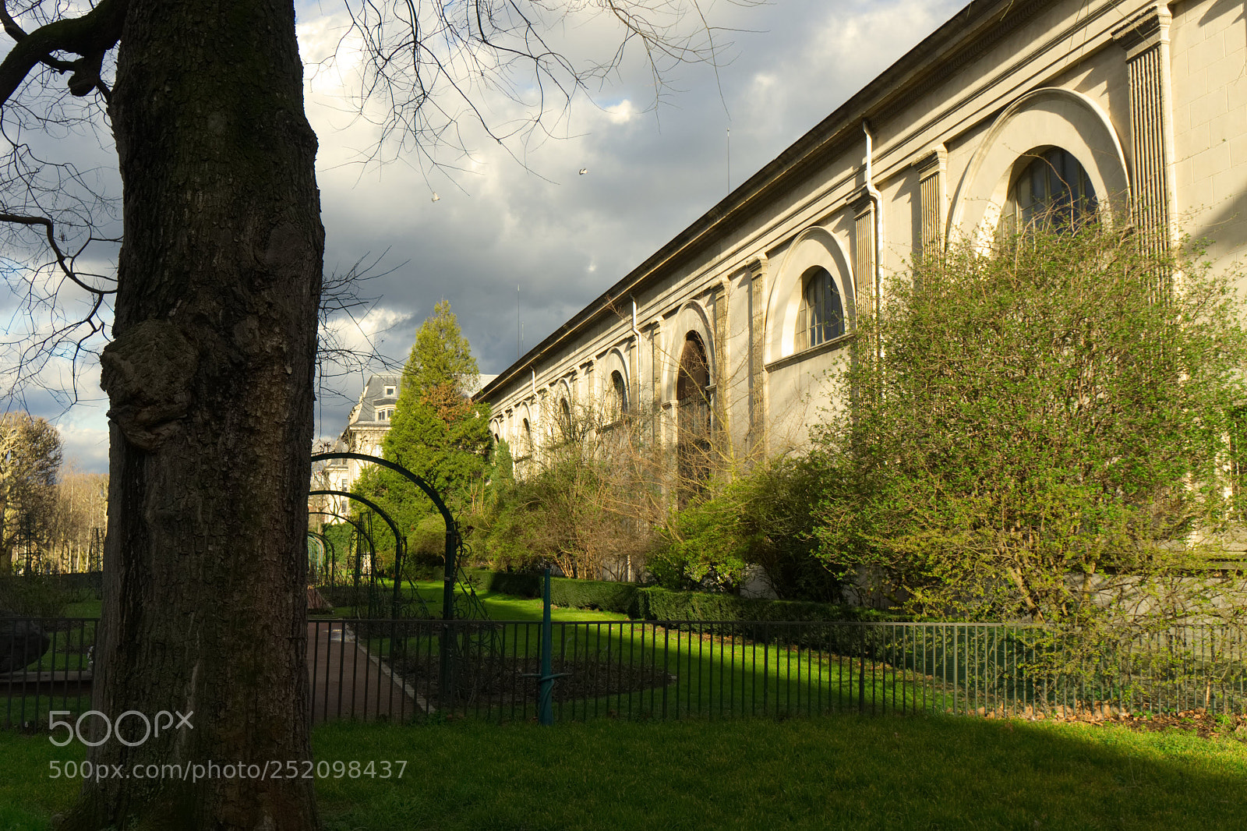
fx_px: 1299
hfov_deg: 51.3
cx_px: 624
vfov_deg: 35.5
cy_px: 416
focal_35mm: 38
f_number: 8
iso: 200
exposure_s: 1/160
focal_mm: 25
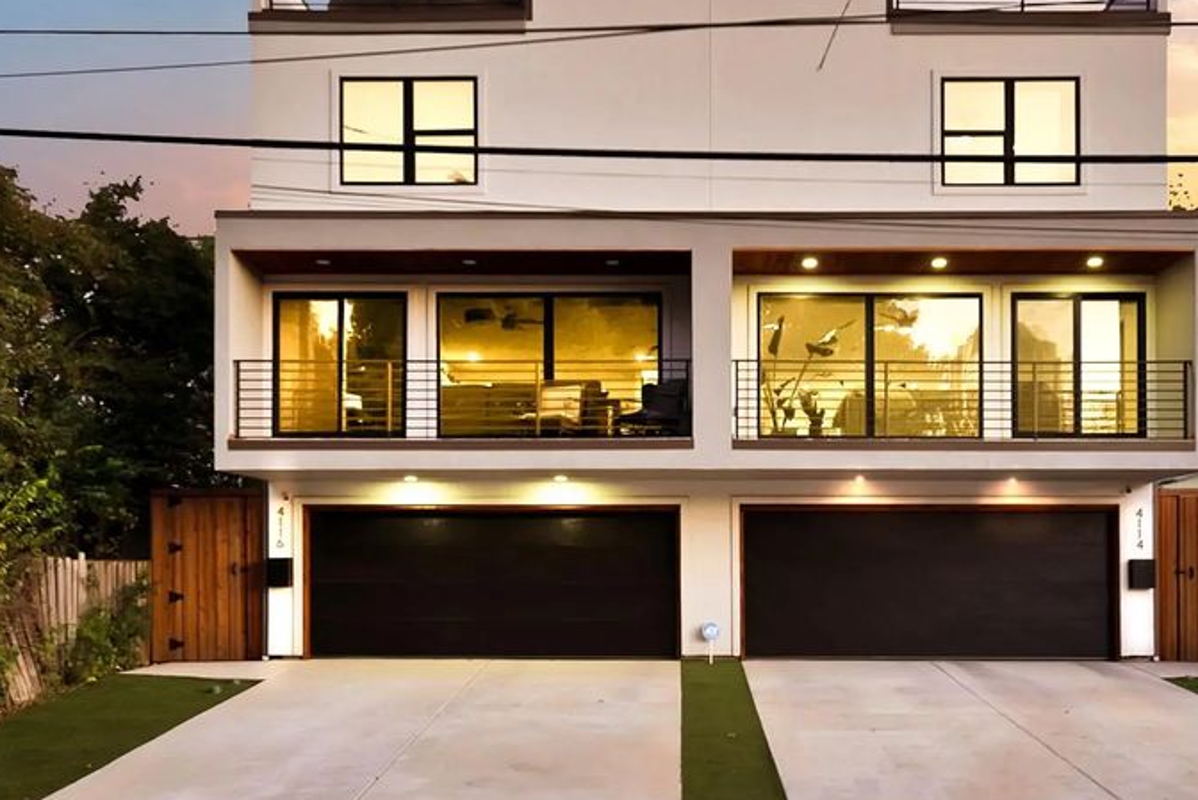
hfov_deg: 57.7
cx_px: 775
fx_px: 1066
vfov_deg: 41.1
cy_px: 342
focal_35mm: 32
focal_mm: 21
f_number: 4
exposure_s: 1/30
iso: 640
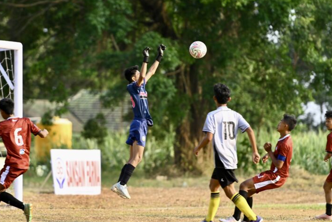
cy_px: 102
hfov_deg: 9.4
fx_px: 2010
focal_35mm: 218
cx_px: 153
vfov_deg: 6.3
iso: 200
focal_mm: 200
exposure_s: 1/800
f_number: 2.8
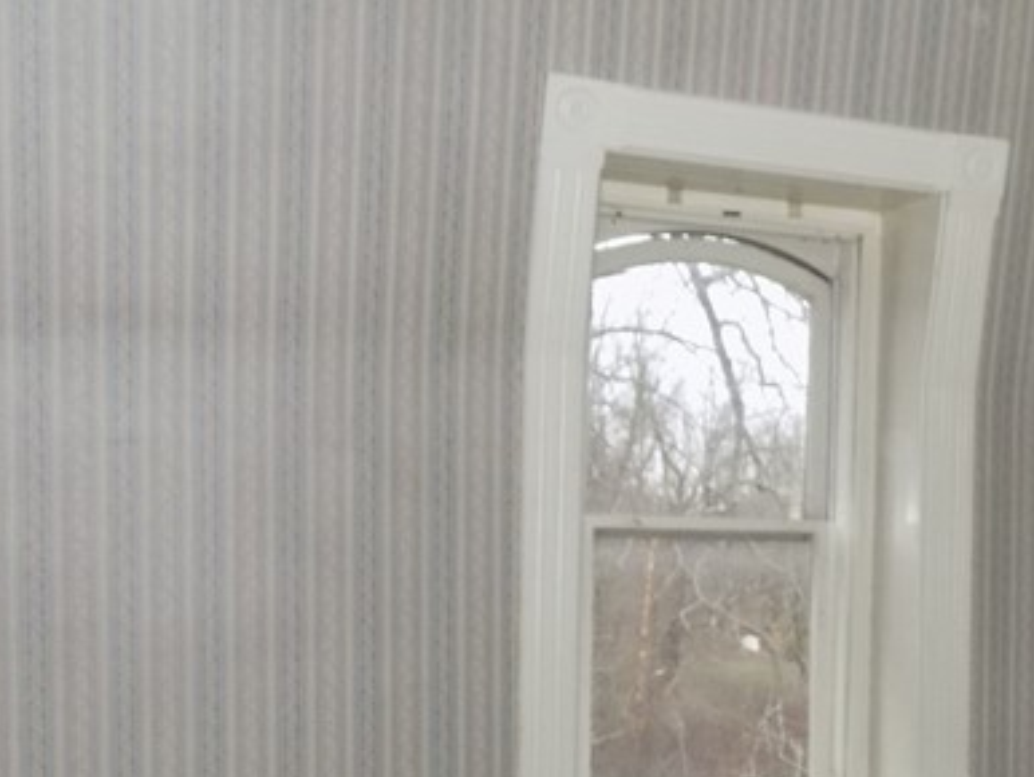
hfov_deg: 28.4
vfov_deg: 23.7
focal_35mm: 61
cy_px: 619
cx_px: 1168
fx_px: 1823
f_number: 3.1
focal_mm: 4
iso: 220
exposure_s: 1/30
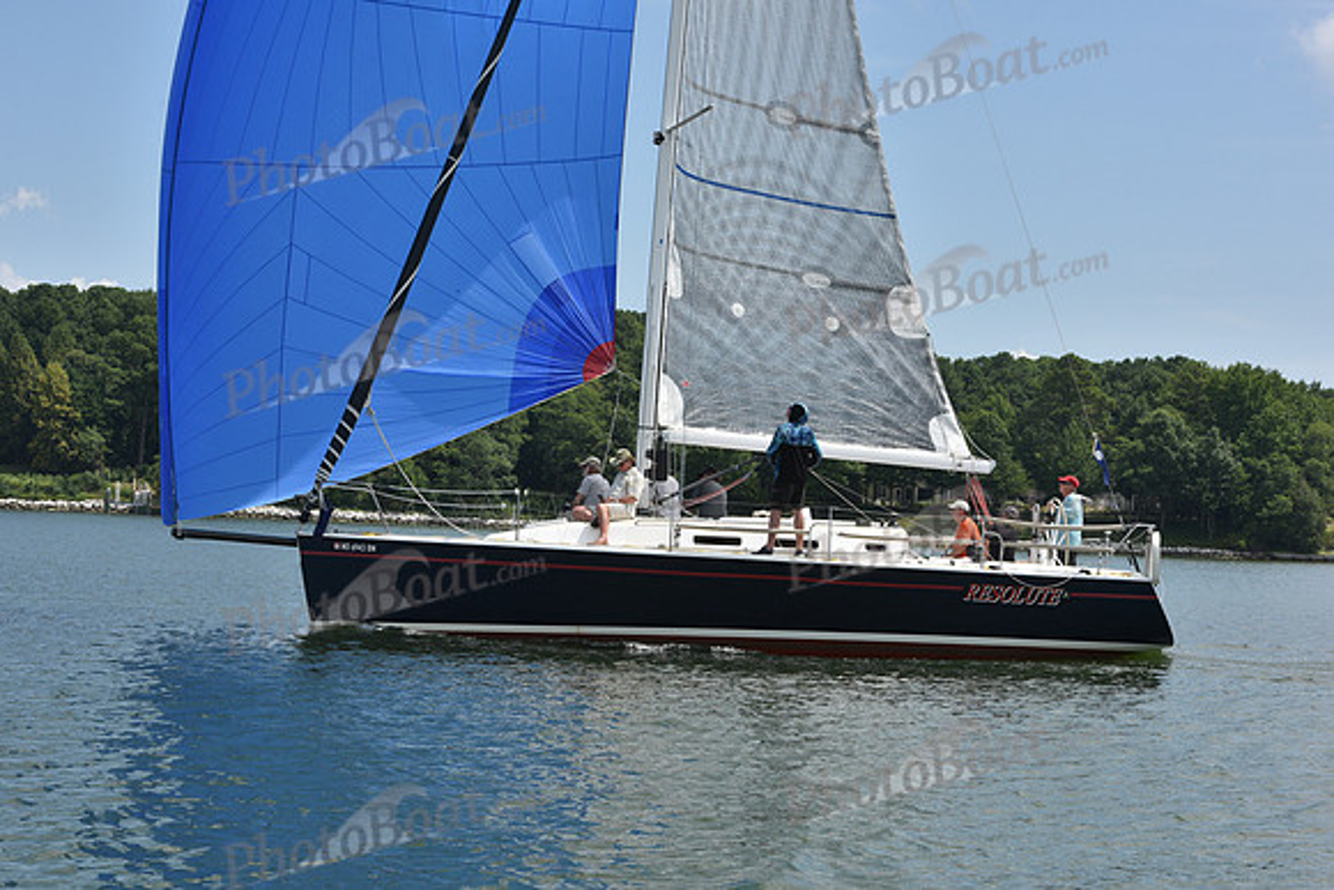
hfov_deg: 28.8
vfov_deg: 19.5
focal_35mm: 70
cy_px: 445
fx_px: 2594
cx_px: 667
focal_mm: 70
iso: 320
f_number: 13
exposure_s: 1/800
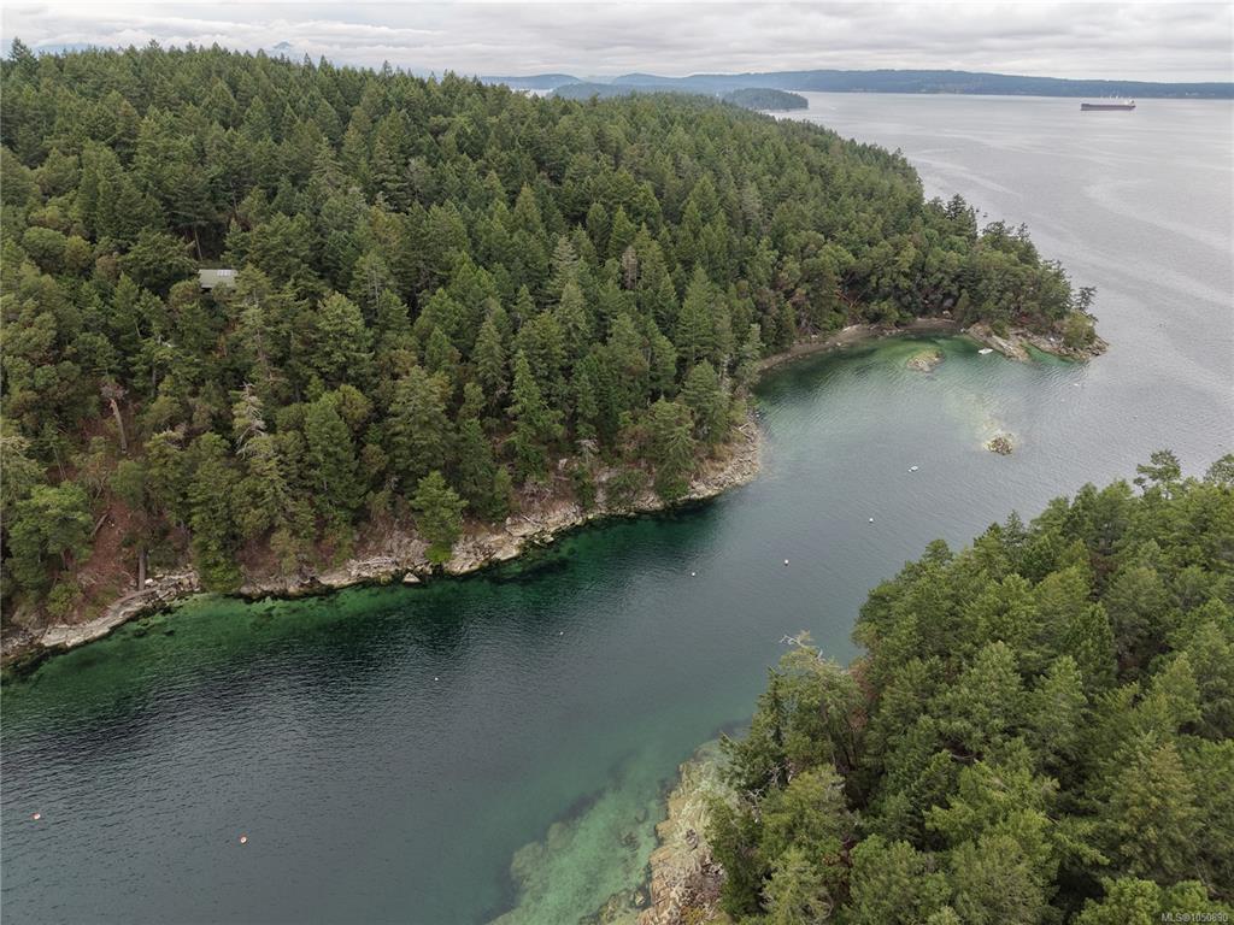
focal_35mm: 24
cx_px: 617
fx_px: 856
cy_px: 462
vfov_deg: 56.8
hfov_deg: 71.6
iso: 140
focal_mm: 8.67
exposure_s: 1/60
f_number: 1.8
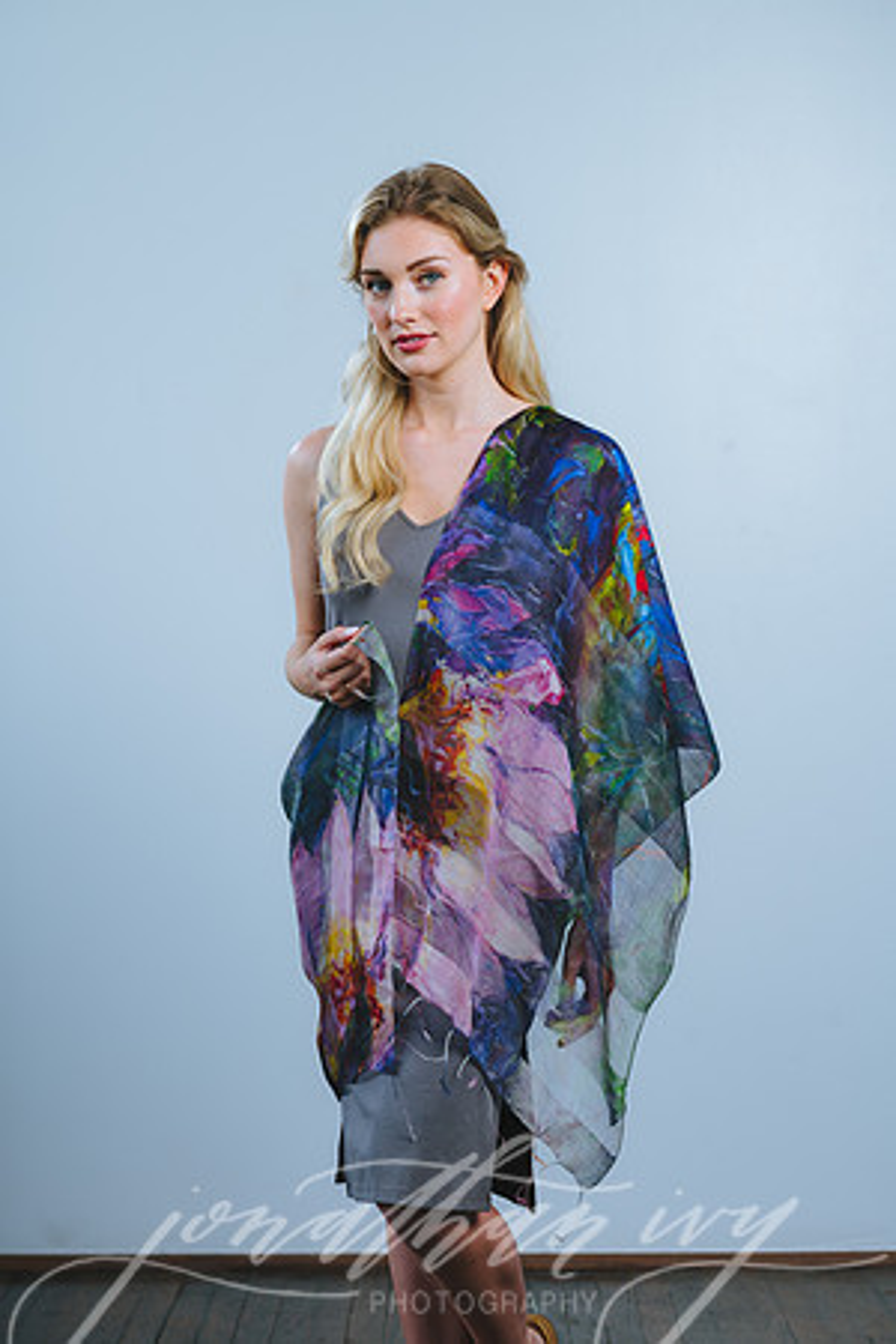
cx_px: 448
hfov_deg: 16.1
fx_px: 3173
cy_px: 672
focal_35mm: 85
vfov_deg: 23.9
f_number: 4
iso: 100
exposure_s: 1/200
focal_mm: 85
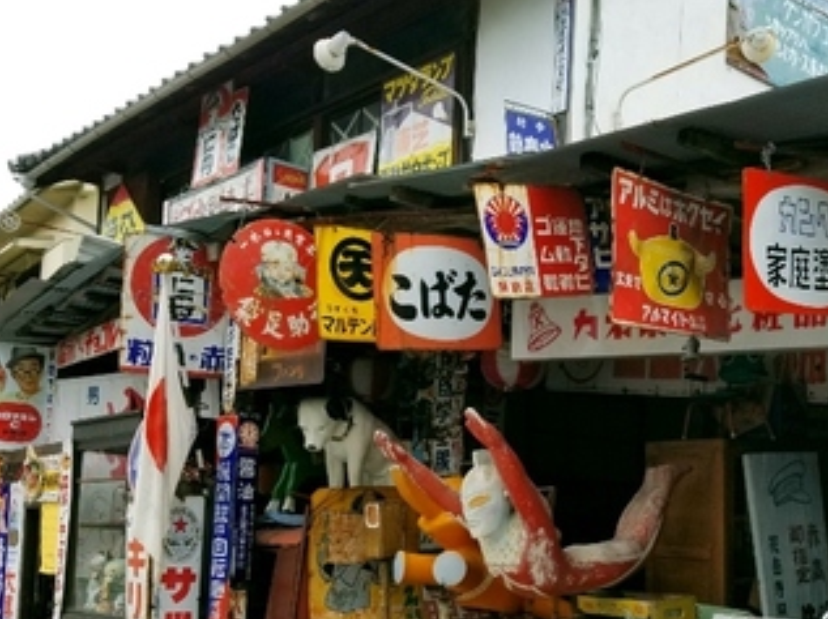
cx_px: 564
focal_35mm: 46
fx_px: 1099
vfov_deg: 30.8
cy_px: 481
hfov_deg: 40.7
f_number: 1.7
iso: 50
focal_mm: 4.3
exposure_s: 1/499
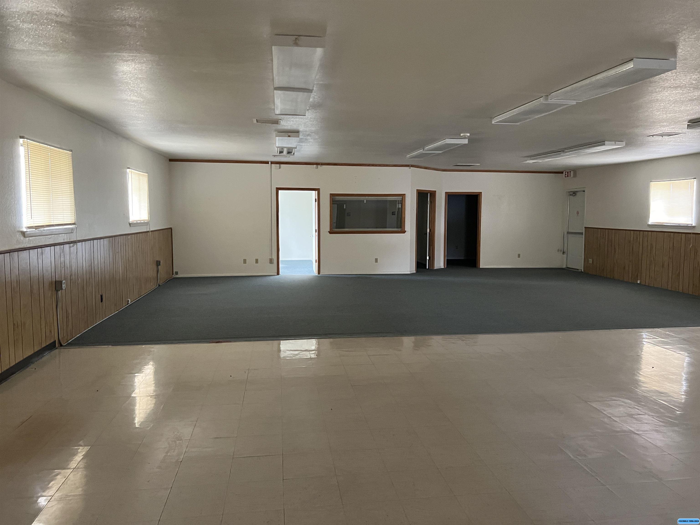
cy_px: 262
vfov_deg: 53.1
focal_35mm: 26
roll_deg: -0.6
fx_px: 526
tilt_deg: -3.9
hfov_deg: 67.3
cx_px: 350
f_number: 1.5
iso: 500
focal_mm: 5.7
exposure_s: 1/40
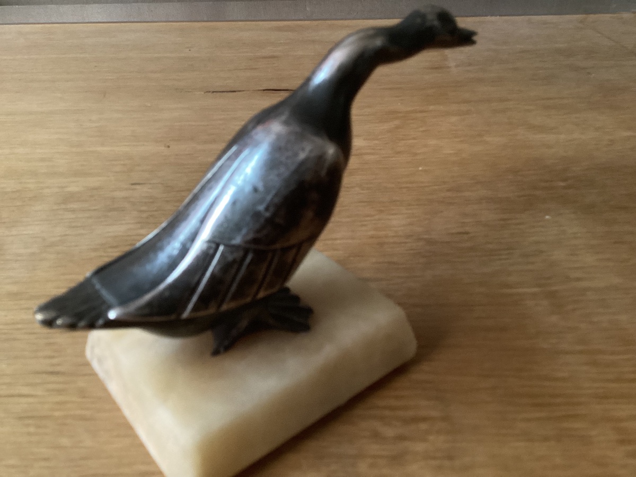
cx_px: 318
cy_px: 238
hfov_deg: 58.4
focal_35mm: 31
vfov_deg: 45.4
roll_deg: -0.4
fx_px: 570
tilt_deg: -34.6
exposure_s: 1/60
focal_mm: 3.3
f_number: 2.4
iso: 100
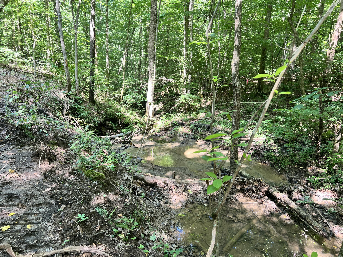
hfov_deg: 67.3
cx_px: 172
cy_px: 128
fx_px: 258
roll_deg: -1.9
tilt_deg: -17.2
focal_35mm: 26
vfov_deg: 53.1
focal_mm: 5.7
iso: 100
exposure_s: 1/121
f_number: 1.5
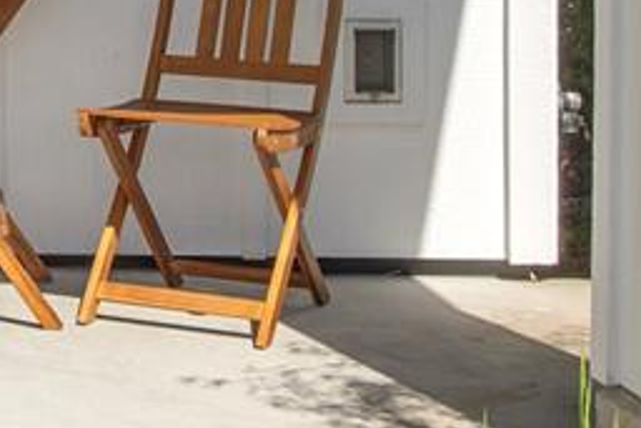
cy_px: -240
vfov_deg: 11.0
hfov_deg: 16.3
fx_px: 2138
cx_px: -160
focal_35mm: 120
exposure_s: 1/640
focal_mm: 20
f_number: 8
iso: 160
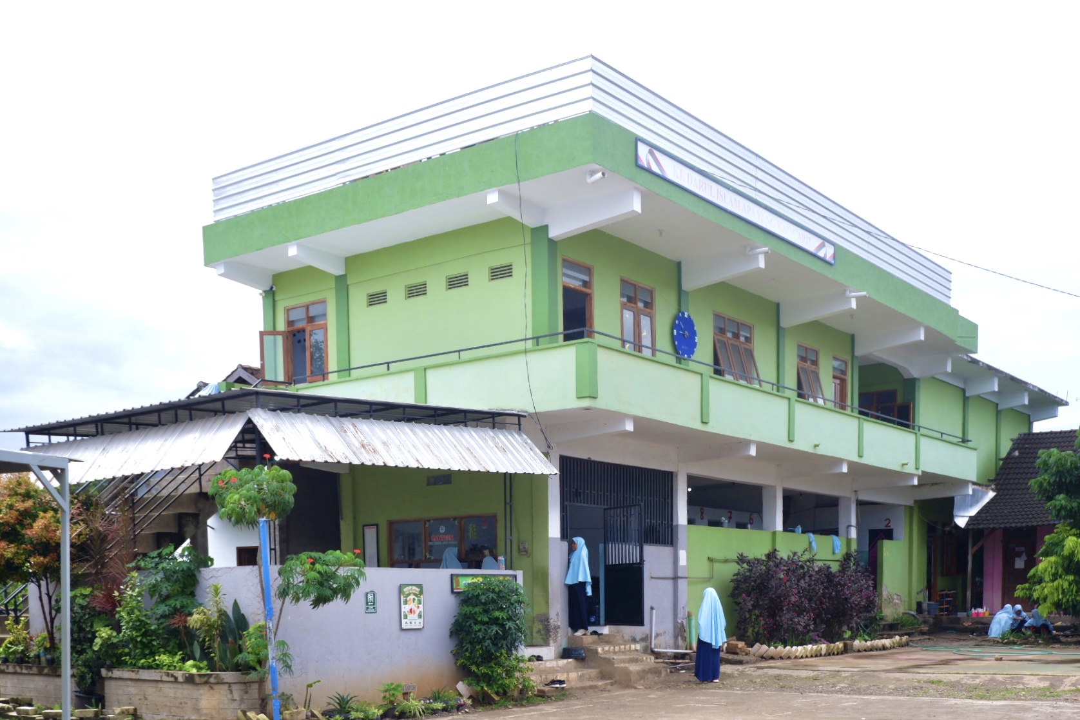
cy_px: 360
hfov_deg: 49.6
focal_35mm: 39
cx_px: 540
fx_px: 1170
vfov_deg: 34.2
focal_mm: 26.4
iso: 200
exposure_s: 1/250
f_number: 9
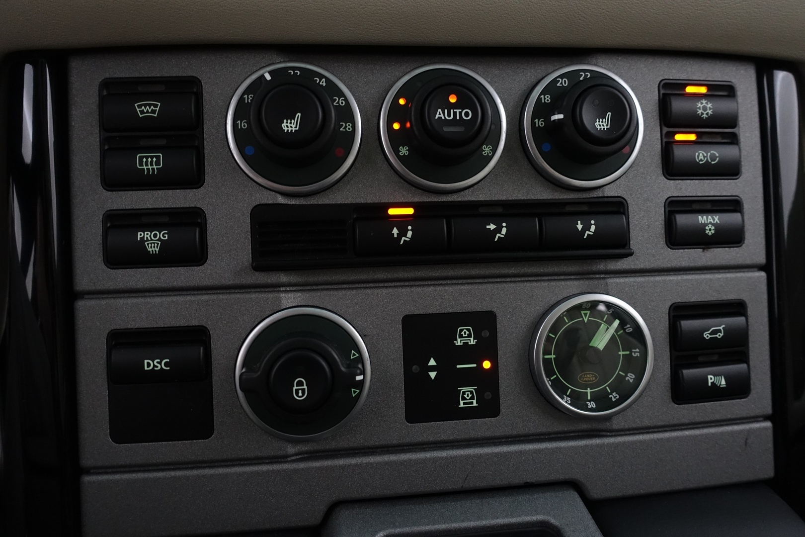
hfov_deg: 73.7
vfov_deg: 53.1
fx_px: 537
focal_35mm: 24
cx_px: 402
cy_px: 268
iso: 1000
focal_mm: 8.8
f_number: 2.5
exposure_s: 1/30
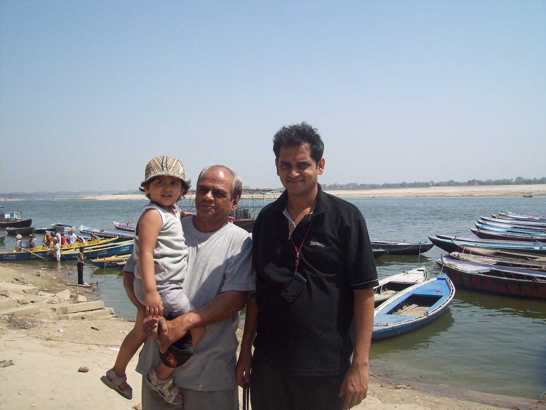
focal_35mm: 36
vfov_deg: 39.7
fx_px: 568
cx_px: 273
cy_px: 205
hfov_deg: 51.4
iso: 80
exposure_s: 1/561
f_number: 4.8
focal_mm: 6
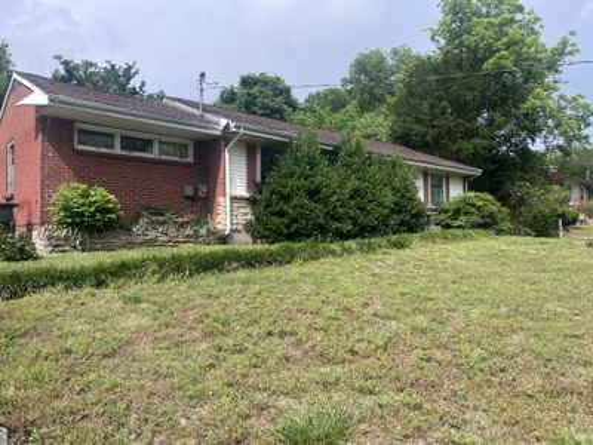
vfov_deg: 53.1
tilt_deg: +1.3
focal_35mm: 26
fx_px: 445
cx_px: 296
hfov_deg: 67.3
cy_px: 222
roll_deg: +0.6
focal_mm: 5.1
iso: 50
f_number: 1.6
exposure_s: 1/2688
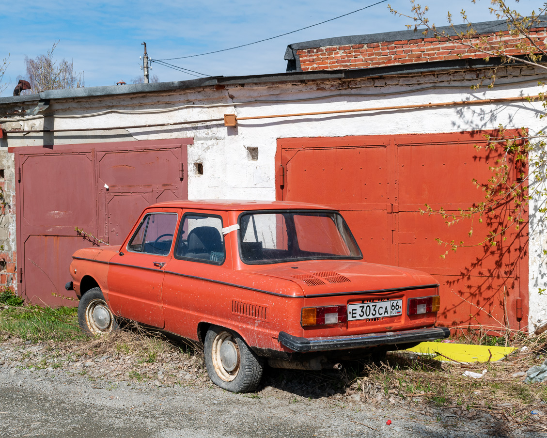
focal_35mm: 43
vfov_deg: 35.2
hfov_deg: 43.3
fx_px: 689
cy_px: 220
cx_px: 257
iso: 100
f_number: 10
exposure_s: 1/400
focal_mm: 25
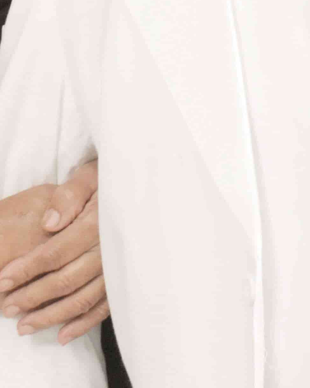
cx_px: 326
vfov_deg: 8.5
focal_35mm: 222
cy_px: -198
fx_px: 2545
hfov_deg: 6.9
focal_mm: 32
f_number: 6.3
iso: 1600
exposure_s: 1/80
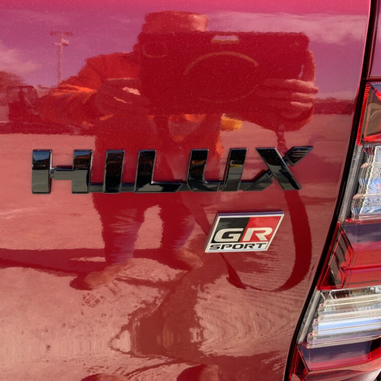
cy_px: 194
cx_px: 185
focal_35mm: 35
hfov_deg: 47.2
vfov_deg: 47.2
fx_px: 436
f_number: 1.8
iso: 16
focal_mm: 3
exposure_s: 1/159
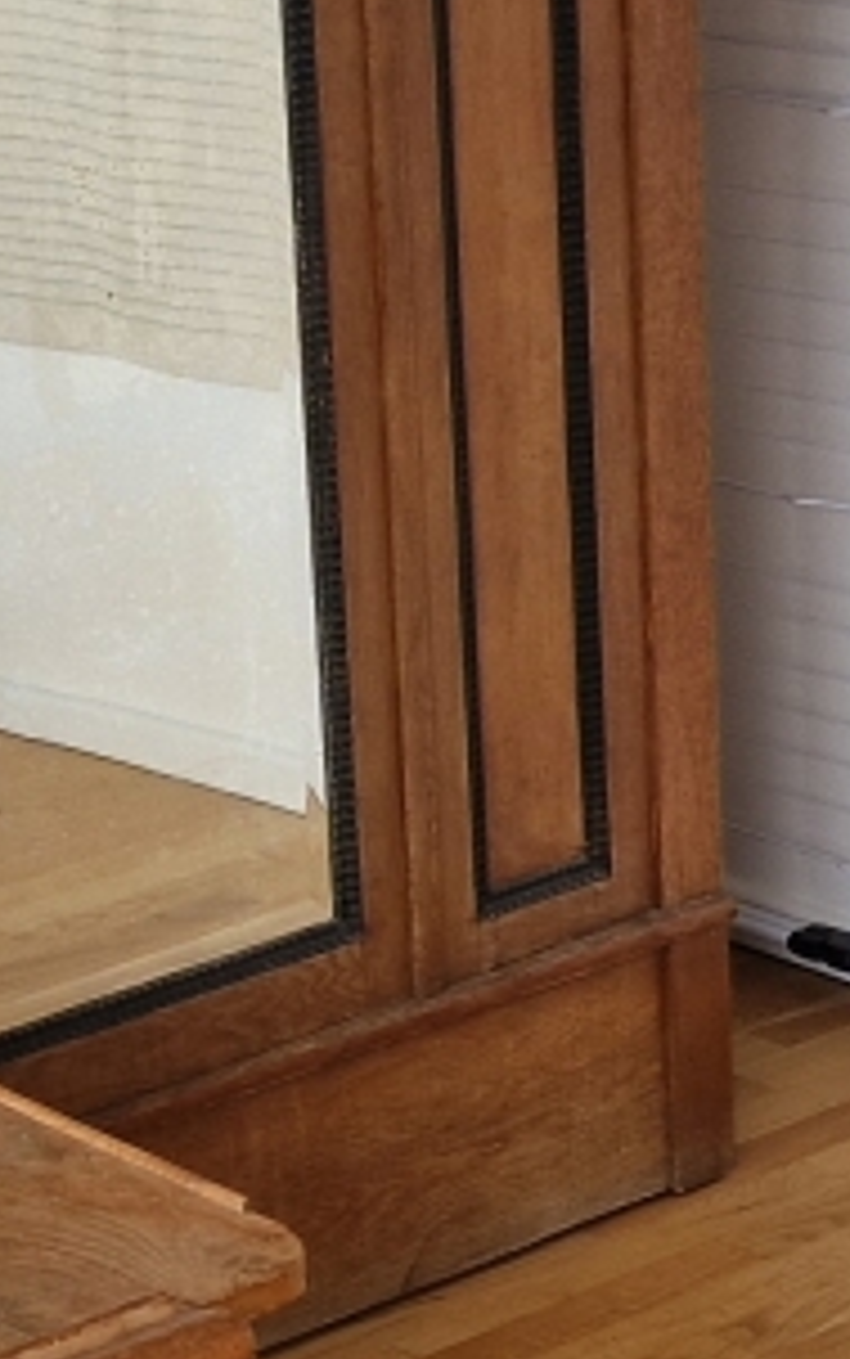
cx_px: 252
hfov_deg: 10.2
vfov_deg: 16.2
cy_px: 765
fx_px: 4777
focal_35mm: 129
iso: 50
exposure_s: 1/180
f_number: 1.8
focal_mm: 6.4
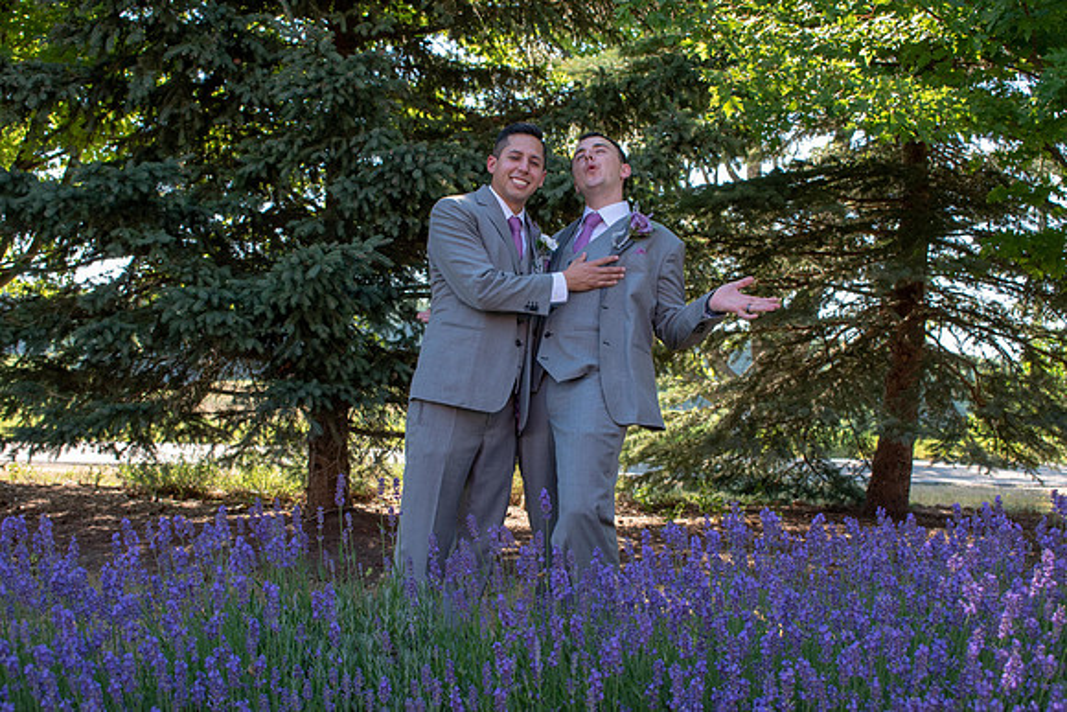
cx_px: 534
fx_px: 1423
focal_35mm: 48
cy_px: 356
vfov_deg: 28.1
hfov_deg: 41.1
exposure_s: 1/200
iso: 400
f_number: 7.1
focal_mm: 32
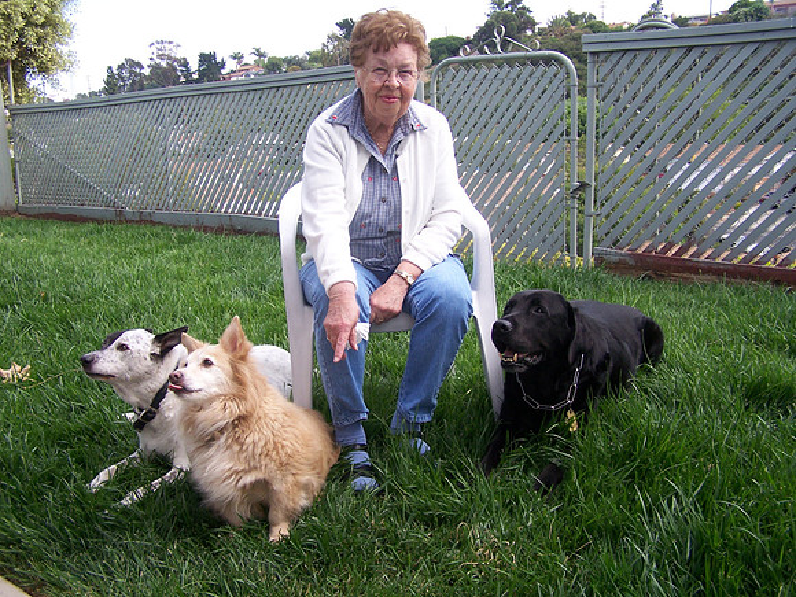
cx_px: 398
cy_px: 298
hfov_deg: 49.0
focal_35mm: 38
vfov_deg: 37.7
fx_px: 874
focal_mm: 6.3
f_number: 2.8
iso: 80
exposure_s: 1/250
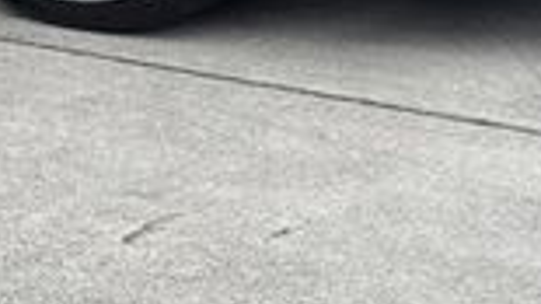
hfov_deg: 9.8
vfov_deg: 5.4
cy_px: -409
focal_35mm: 216
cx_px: -133
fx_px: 3097
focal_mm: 6.76
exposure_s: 1/522
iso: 64
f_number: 1.78
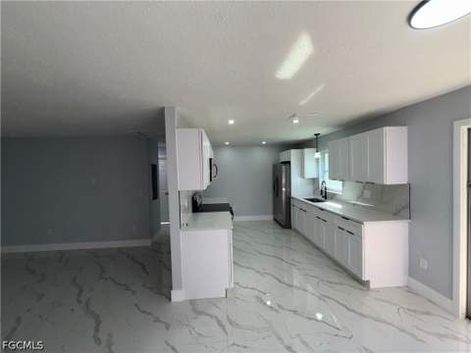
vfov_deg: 85.7
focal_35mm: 14
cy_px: 176
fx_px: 190
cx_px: 236
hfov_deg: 102.1
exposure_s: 1/122
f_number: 2.2
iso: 40
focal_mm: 2.22
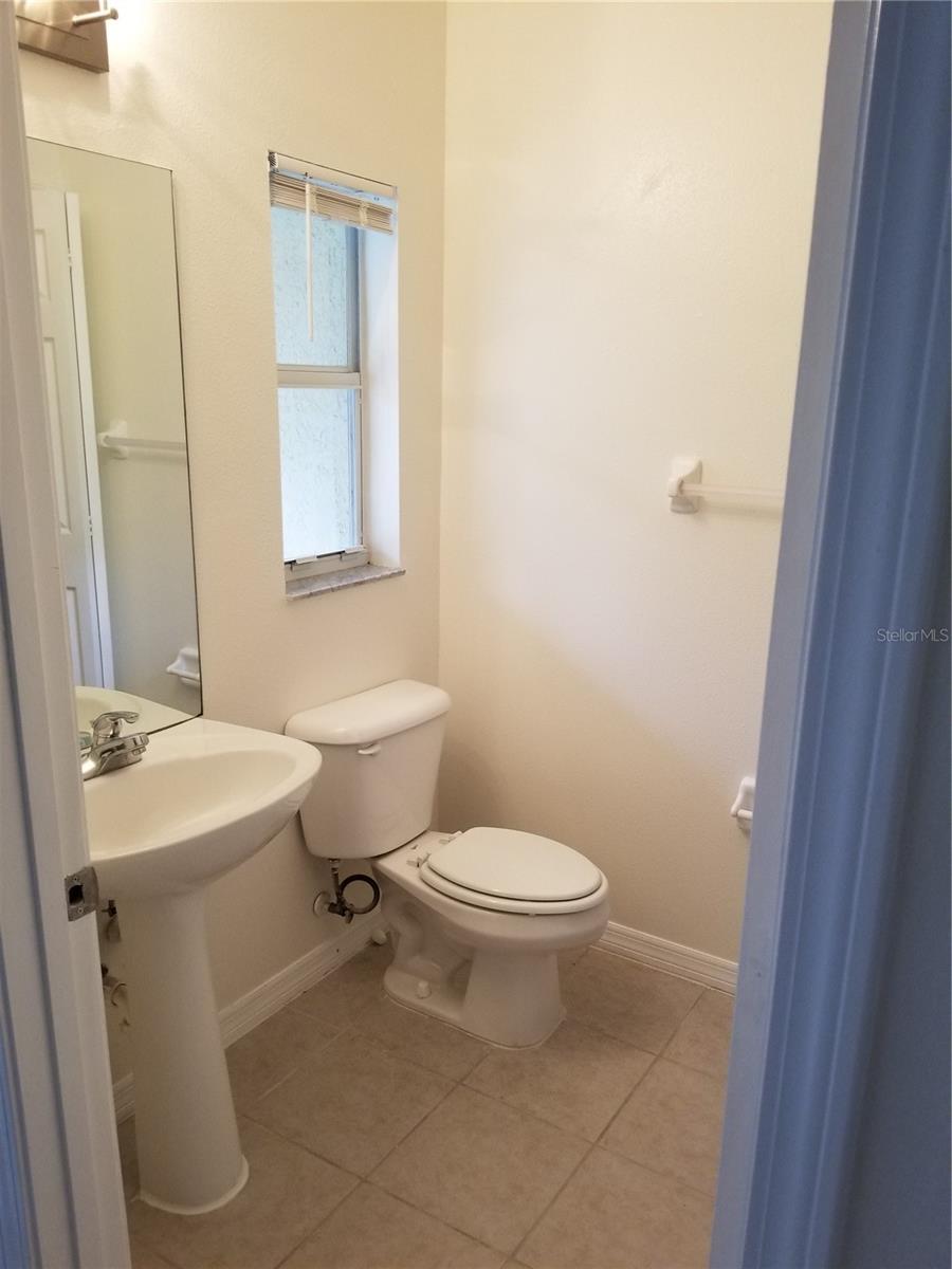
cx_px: 476
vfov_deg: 67.3
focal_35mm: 26
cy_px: 634
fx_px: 953
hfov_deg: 53.1
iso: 200
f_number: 1.7
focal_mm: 4.3
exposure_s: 1/40
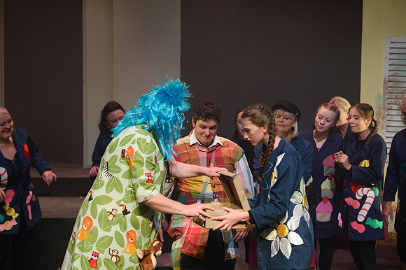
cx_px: 203
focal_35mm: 100
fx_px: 1127
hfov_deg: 20.4
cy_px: 135
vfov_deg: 13.7
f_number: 2.8
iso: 800
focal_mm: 100
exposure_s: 1/125
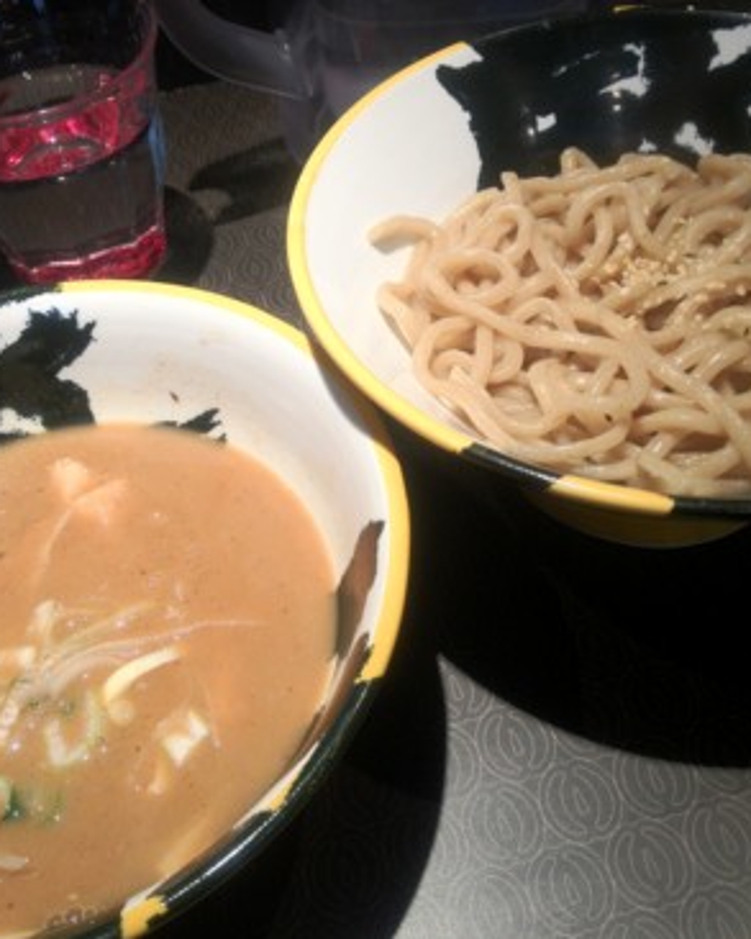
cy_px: 393
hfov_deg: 35.7
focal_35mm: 42
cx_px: 377
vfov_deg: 43.7
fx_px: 1166
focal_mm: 4.28
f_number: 2.4
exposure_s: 1/30
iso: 64
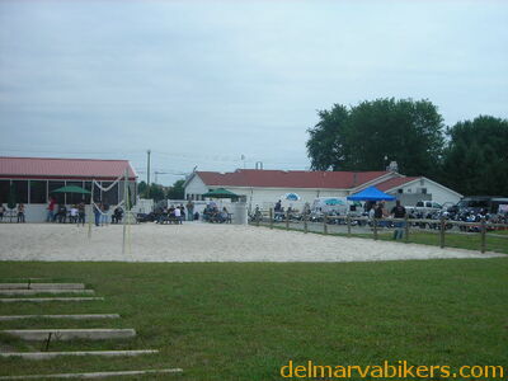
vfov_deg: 26.6
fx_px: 807
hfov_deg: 34.9
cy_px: 190
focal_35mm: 55
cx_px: 254
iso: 50
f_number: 7.3
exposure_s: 1/144
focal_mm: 9.1
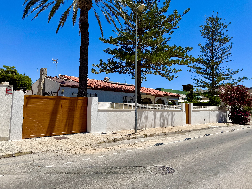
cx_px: 126
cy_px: 94
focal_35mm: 24
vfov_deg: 56.8
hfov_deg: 71.6
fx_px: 175
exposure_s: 1/8130
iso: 80
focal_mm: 6.76
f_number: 1.78
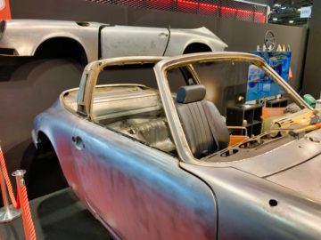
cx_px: 160
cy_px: 120
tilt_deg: -14.7
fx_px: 241
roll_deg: +1.3
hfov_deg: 67.3
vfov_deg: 53.1
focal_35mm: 26
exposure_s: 1/50
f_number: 1.8
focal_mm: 4.25
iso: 50
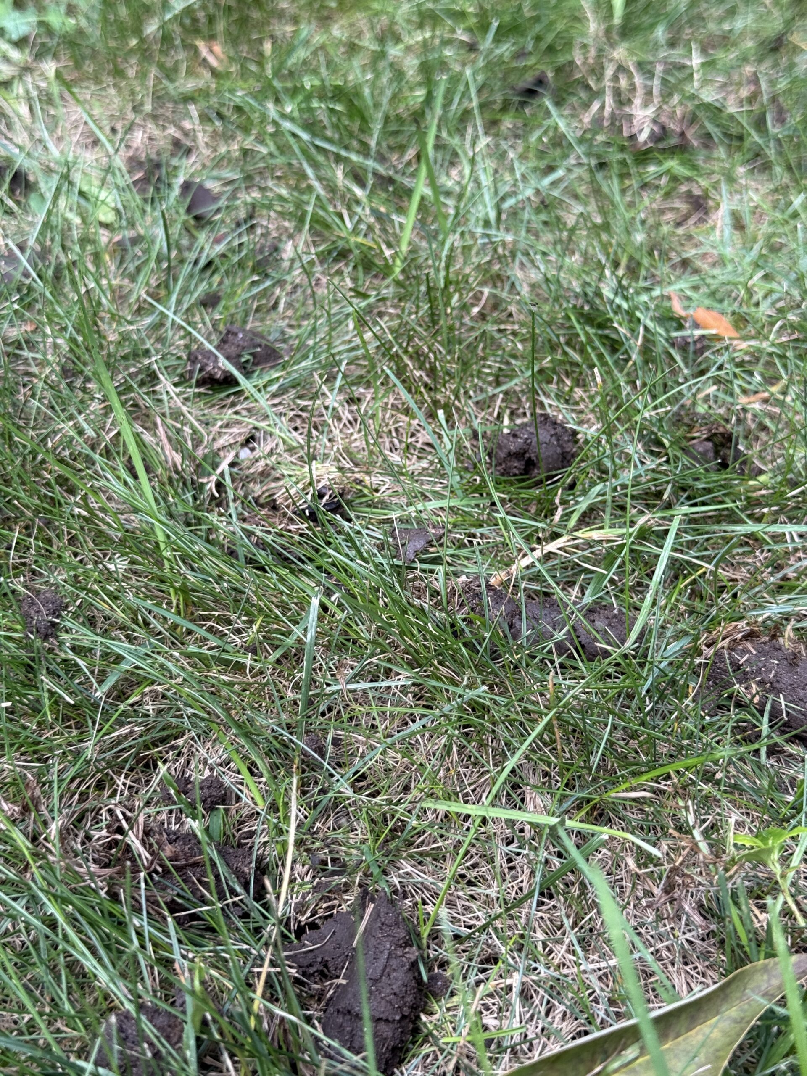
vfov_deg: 39.7
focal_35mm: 48
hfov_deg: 30.3
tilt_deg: -39.3
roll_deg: +0.4
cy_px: 538
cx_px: 404
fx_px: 1492
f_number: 1.78
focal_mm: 6.76
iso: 50
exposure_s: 1/186
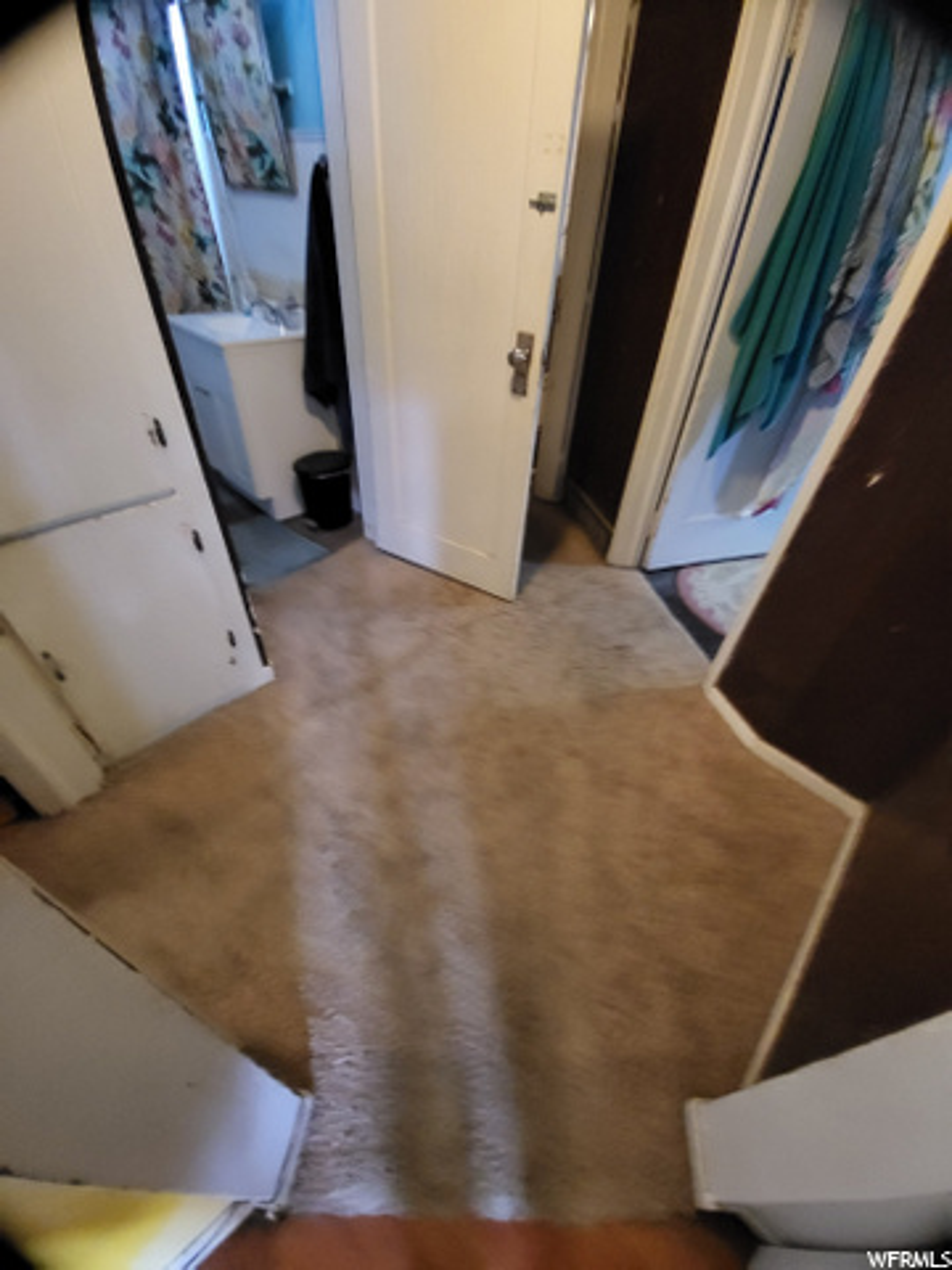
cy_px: 635
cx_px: 476
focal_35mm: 13
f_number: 2.2
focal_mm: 1.74
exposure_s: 1/24
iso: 800
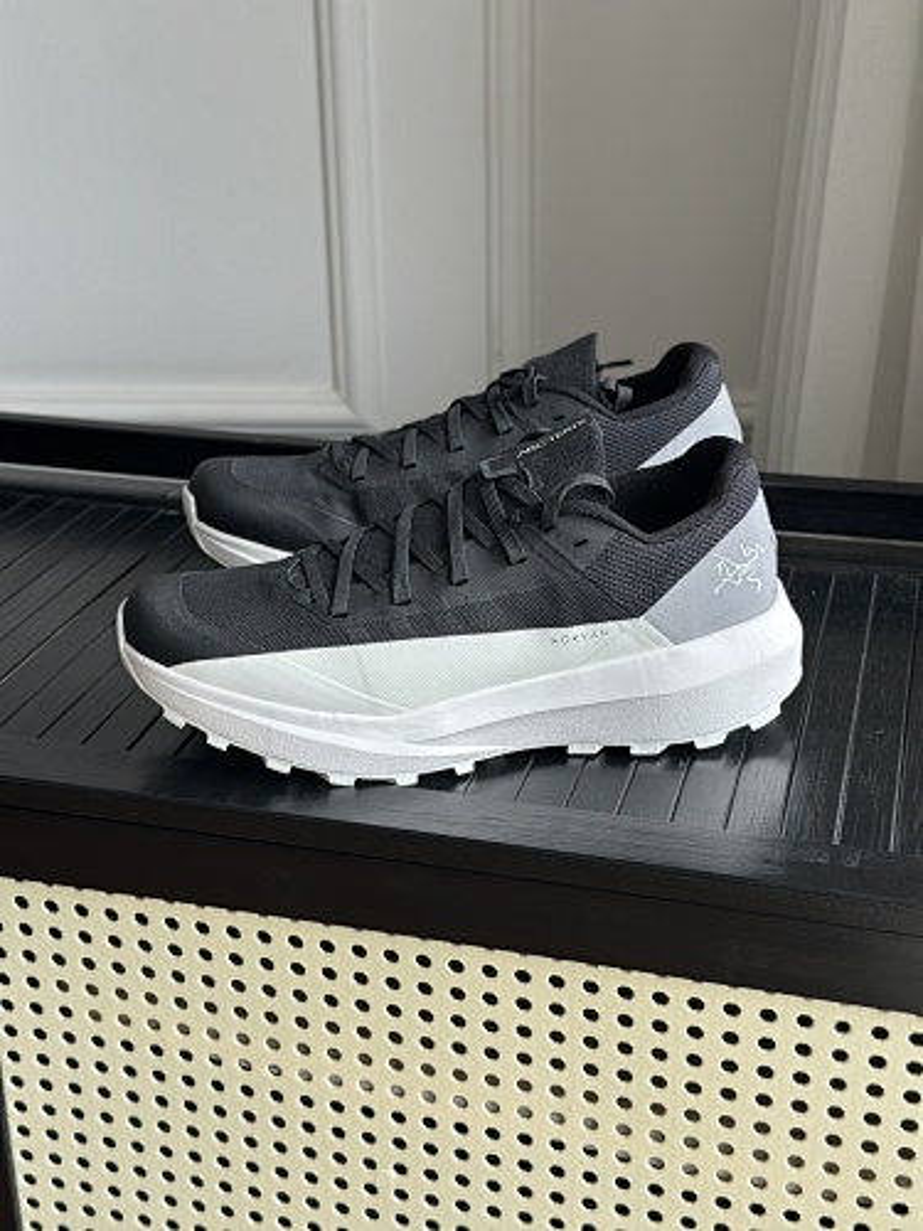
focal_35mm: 48
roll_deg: +0.5
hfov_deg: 30.3
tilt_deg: -24.7
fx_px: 1706
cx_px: 462
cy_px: 616
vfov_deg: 39.7
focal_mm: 6.86
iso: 64
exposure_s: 1/151
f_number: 1.78
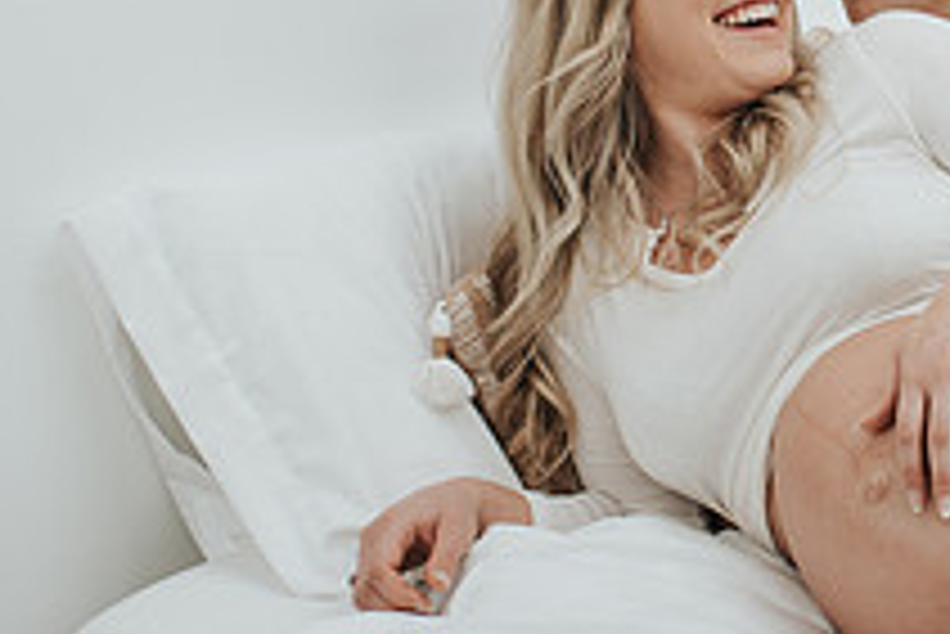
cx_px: 959
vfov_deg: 14.2
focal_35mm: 96
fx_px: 2535
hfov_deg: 20.5
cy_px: 101
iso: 320
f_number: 2.8
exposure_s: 1/250
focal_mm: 35
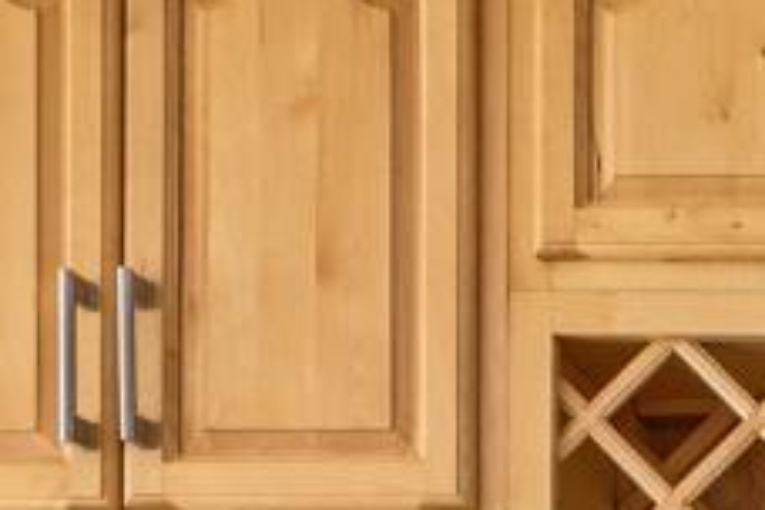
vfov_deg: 10.9
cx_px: 1470
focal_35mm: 112
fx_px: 2380
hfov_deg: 15.2
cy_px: 1077
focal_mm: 17
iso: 640
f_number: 8
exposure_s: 1/4
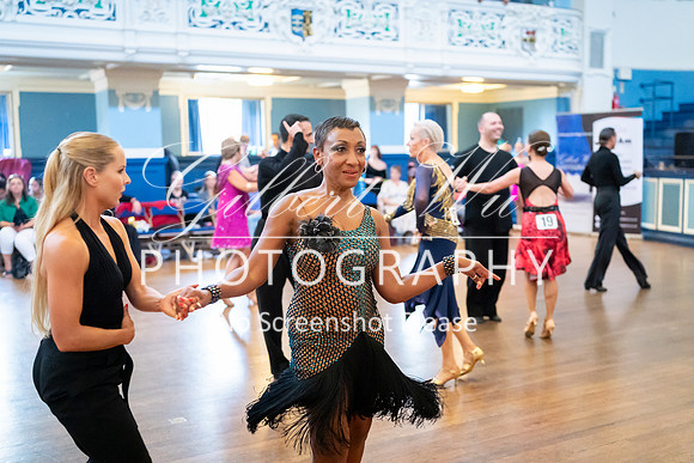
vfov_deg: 33.4
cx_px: 347
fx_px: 771
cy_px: 232
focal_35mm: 40
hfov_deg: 48.4
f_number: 2.2
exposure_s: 1/500
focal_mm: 40
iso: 6400
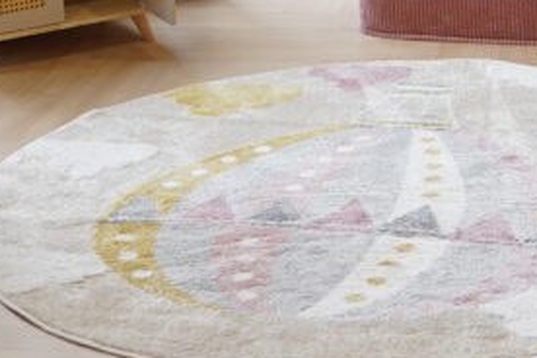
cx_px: 407
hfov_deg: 20.2
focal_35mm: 100
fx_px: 1492
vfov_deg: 13.1
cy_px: -151
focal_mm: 18
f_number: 2.8
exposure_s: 1/125
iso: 320
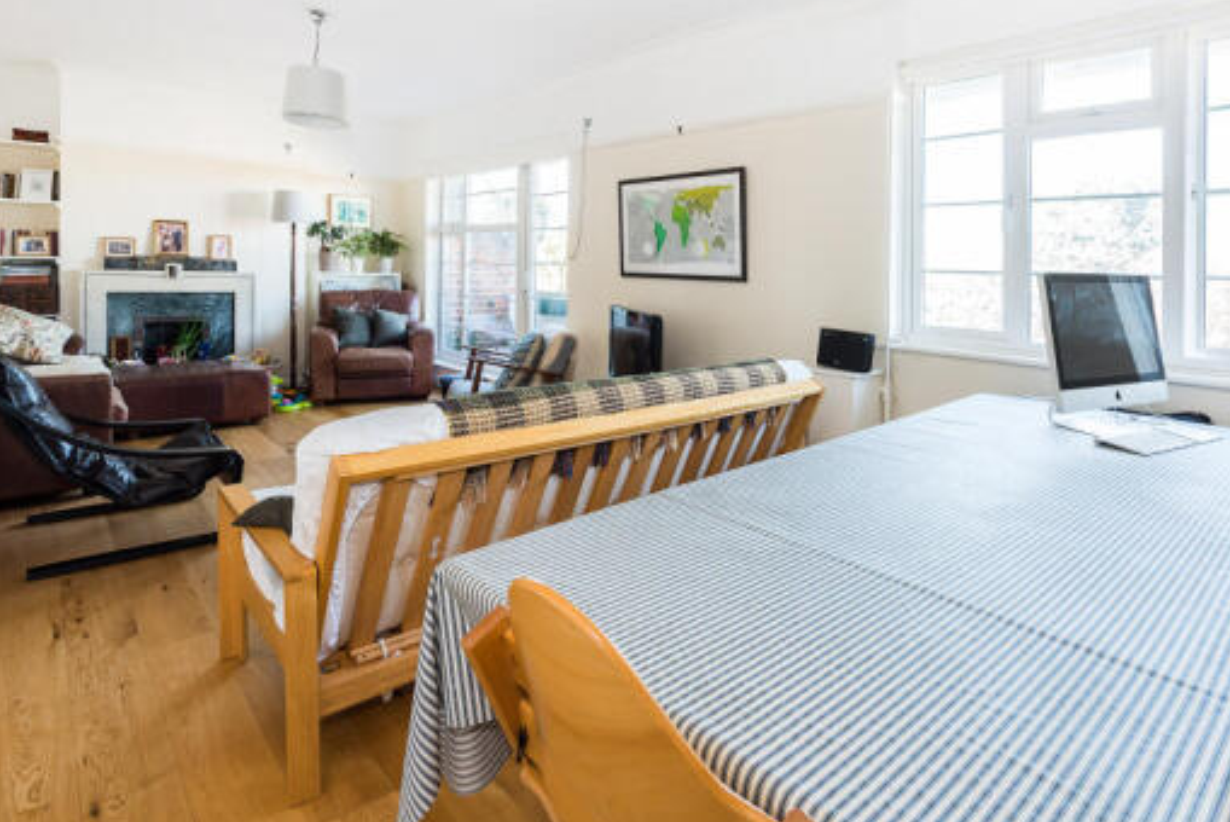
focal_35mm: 18
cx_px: 706
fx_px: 615
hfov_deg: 89.3
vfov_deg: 66.6
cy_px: 316
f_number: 7.1
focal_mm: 14
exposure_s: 1/20
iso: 400
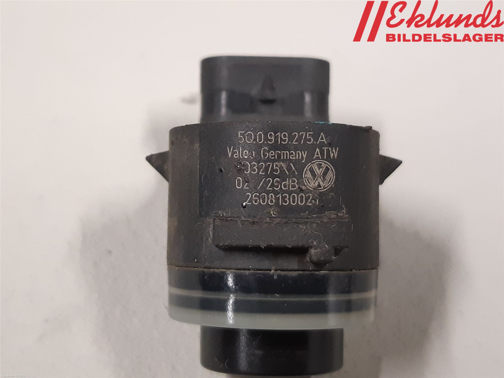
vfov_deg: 53.1
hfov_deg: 67.3
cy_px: 189
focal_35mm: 26
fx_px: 379
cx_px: 252
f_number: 1.7
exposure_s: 1/50
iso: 200
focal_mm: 3.93
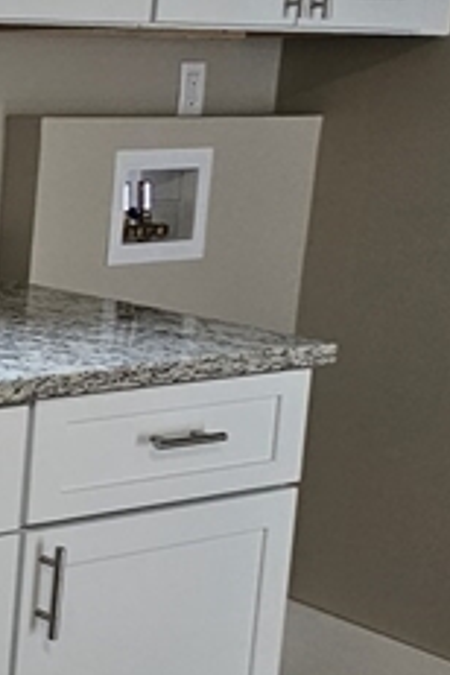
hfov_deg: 14.8
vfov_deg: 33.3
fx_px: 1125
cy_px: 269
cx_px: -614
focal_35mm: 60
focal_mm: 2.2
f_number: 2.2
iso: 100
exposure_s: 1/60
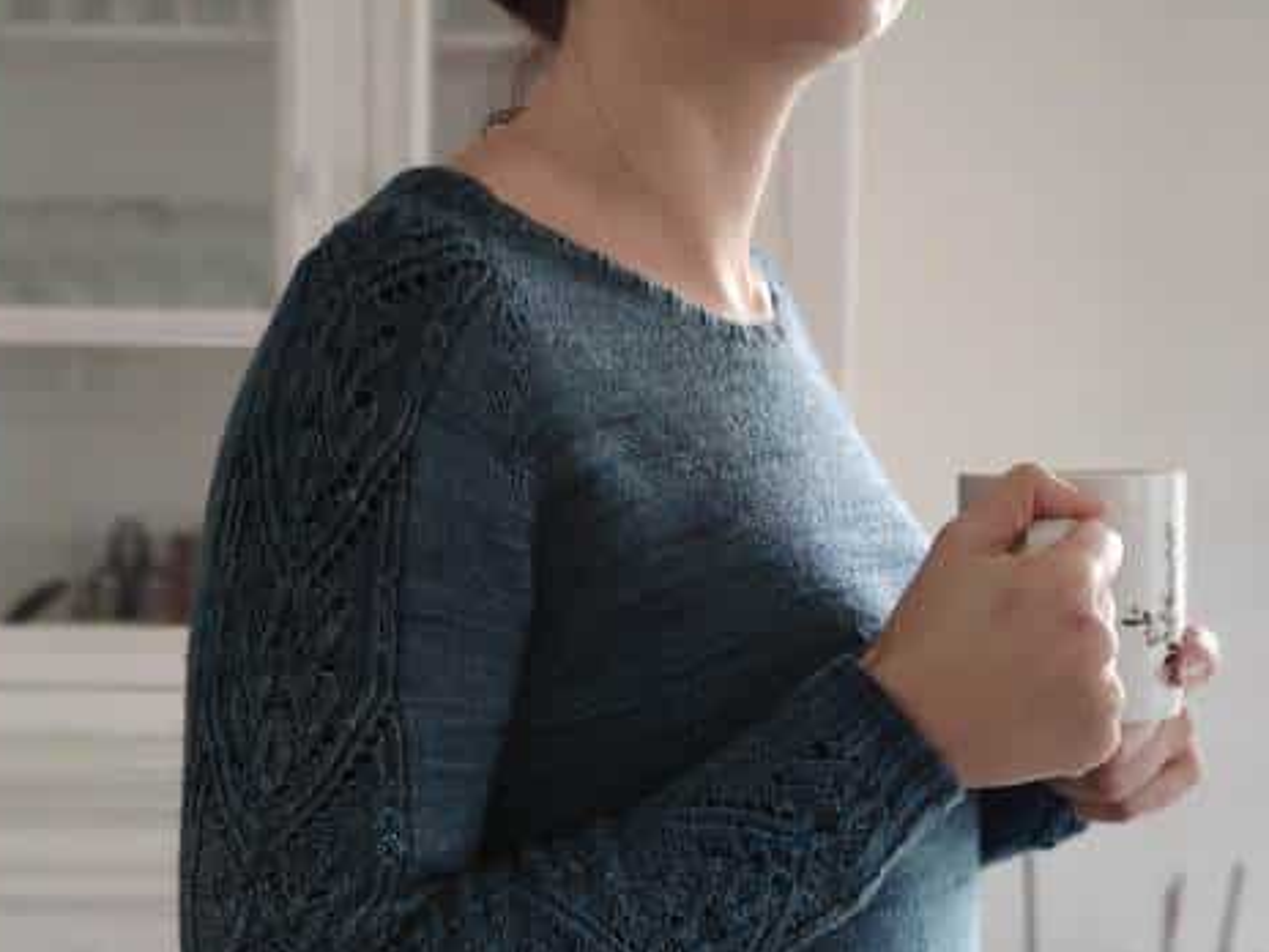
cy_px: 460
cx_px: 563
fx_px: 1943
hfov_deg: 36.1
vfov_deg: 27.5
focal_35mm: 53
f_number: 2
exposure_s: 1/33
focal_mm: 8.16
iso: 919
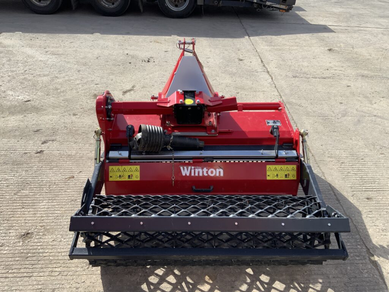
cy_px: 146
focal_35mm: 29
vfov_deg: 48.2
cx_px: 194
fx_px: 326
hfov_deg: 61.7
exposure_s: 1/1221
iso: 16
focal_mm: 3
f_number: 1.8
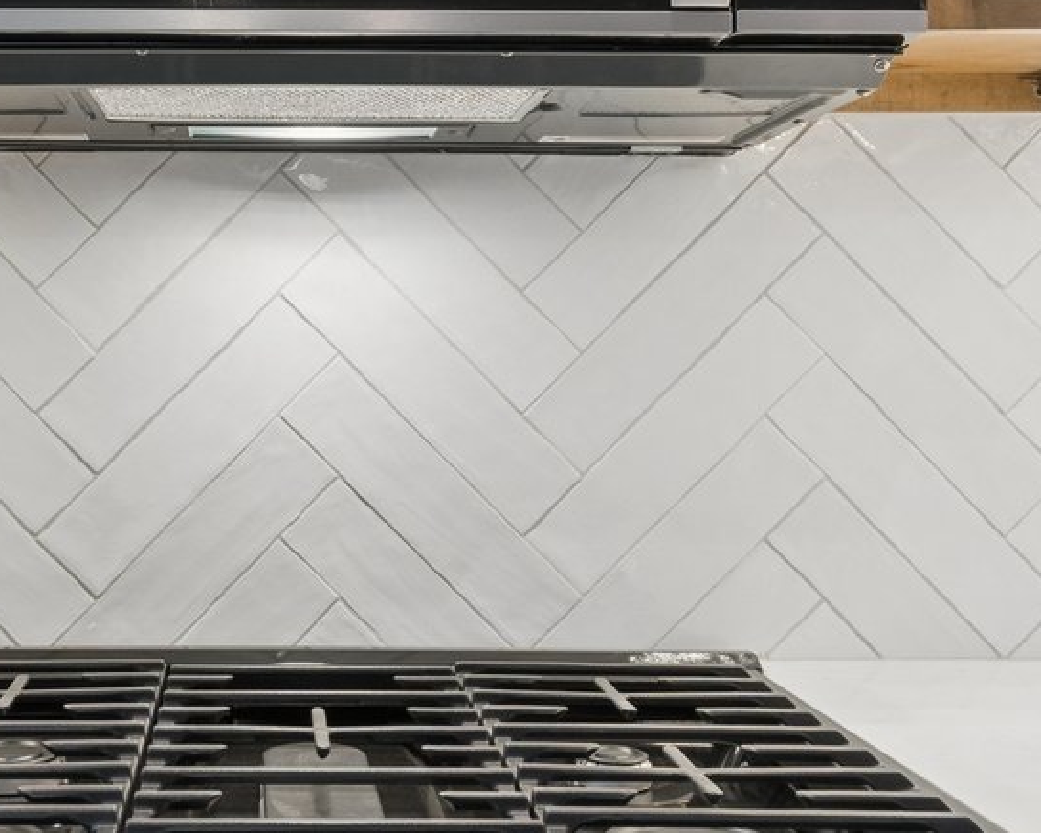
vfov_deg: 28.5
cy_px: 317
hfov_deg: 34.7
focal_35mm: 53
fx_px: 1633
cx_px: 281
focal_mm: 10
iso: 200
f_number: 9
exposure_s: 1/25
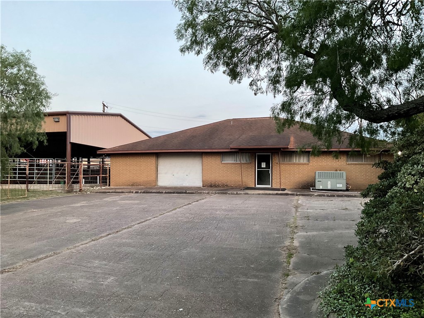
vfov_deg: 48.2
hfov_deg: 61.7
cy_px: 159
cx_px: 212
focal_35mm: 29
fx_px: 355
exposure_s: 1/122
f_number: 1.8
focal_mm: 3
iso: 64
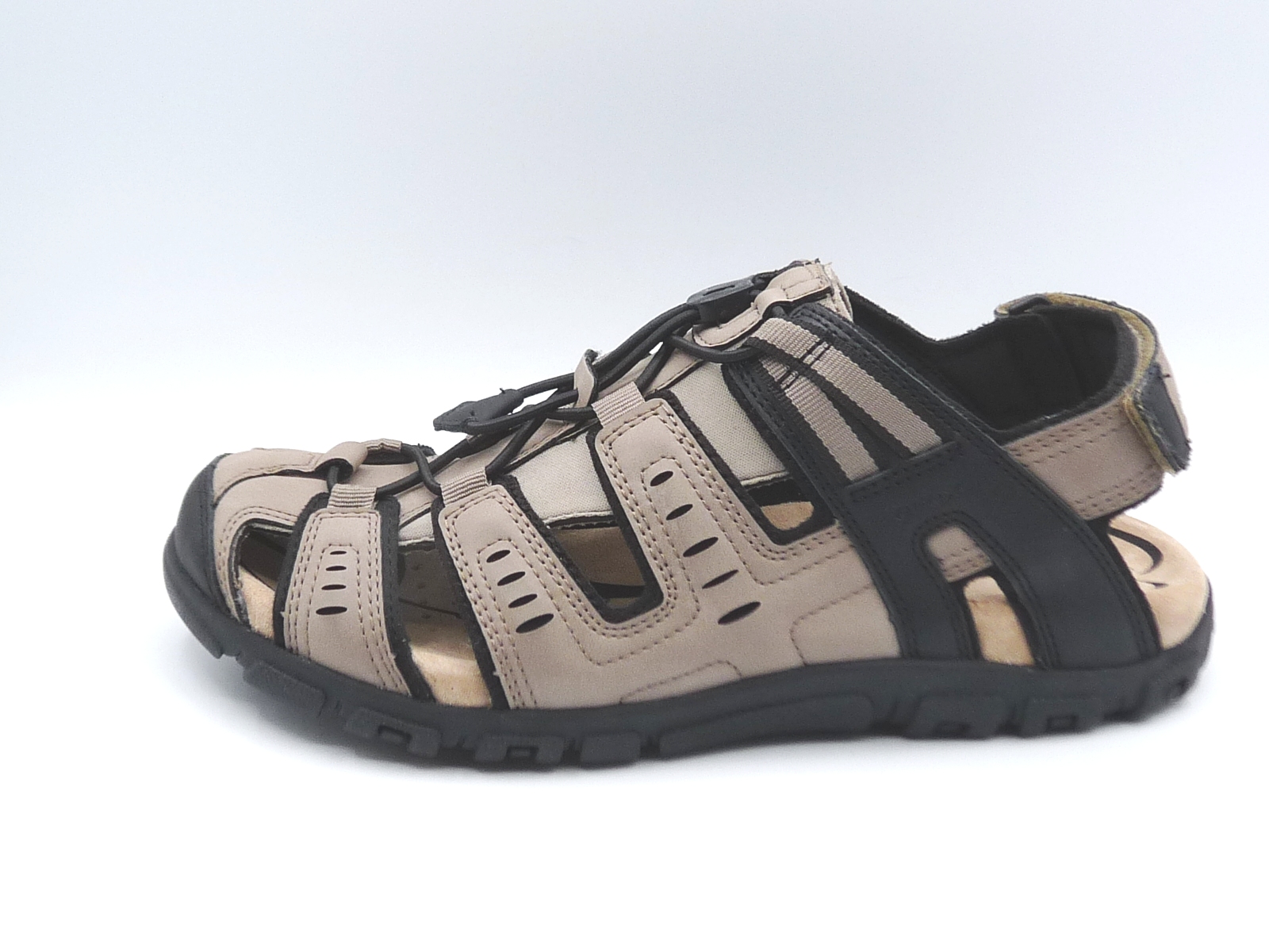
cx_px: 634
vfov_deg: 29.7
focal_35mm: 49
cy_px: 476
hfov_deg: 38.9
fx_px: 1796
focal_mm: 4.8
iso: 100
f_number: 4
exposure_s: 1/200
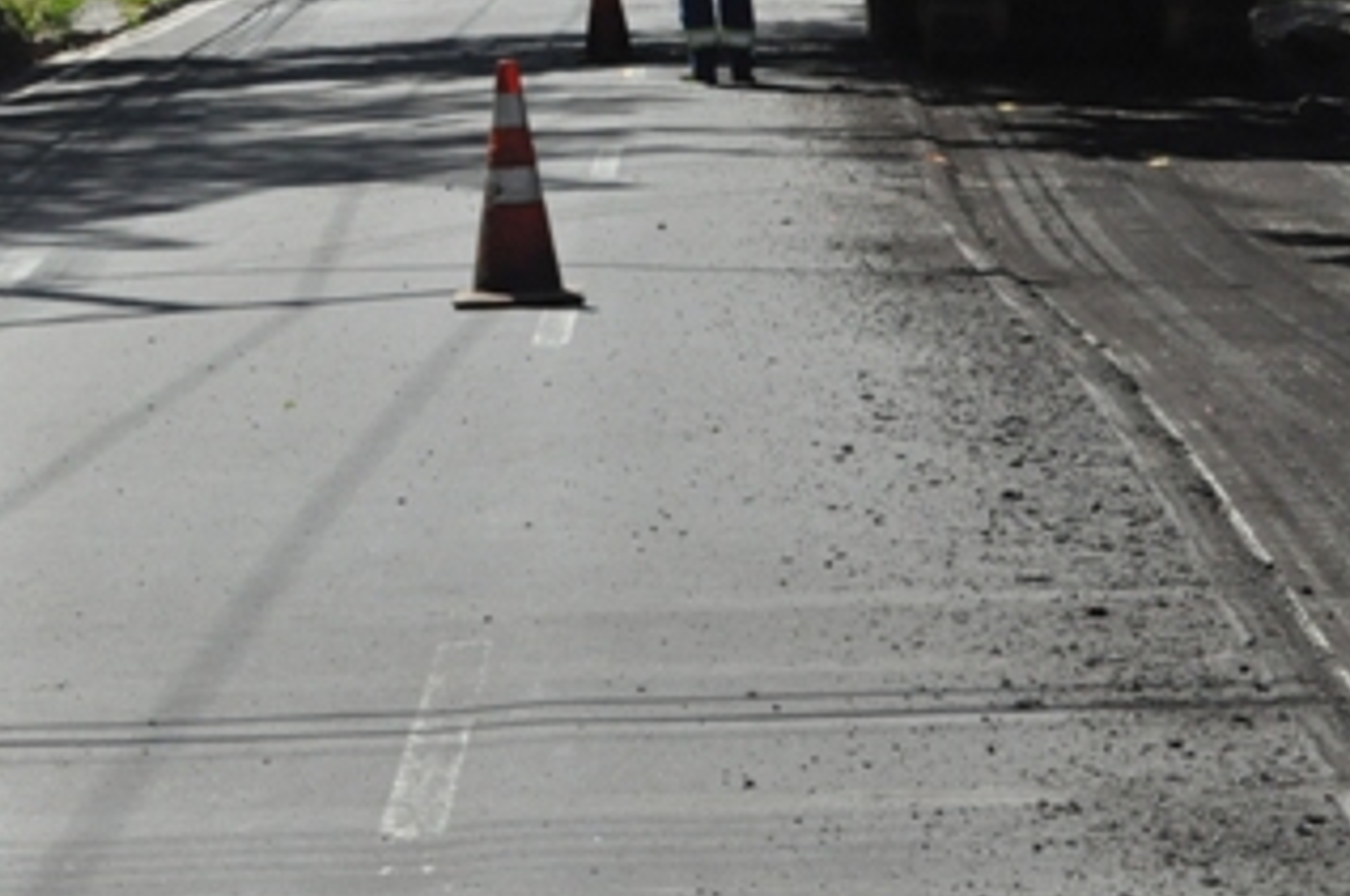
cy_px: 121
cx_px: 442
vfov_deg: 8.2
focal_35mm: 166
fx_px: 6216
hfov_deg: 12.4
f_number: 10
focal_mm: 55
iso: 3200
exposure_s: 1/4000
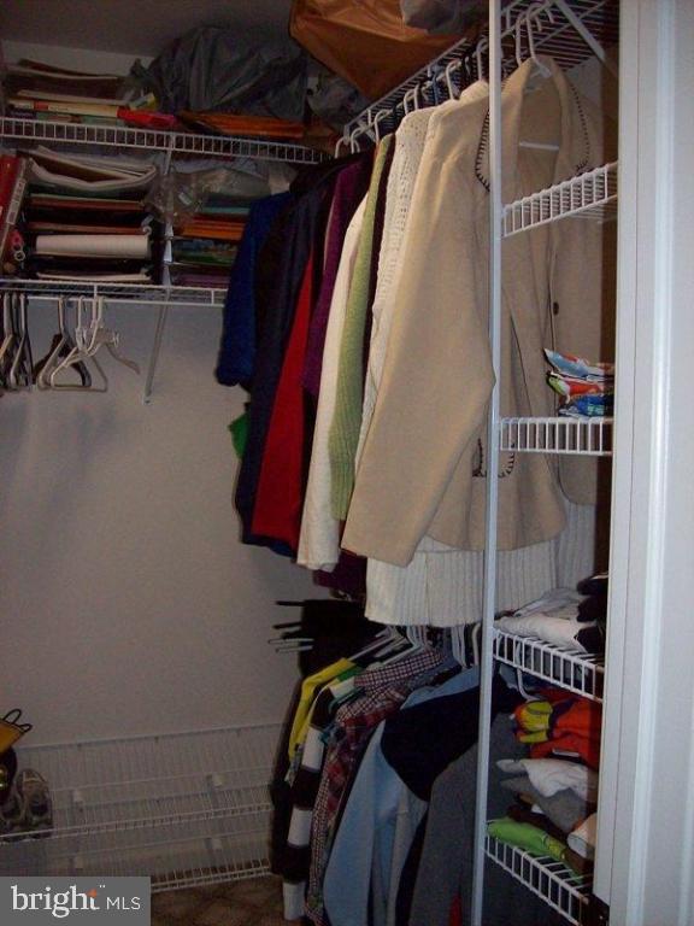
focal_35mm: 36
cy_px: 463
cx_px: 347
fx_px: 962
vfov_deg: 51.4
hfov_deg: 39.7
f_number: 2.7
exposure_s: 1/64
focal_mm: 6
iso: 140
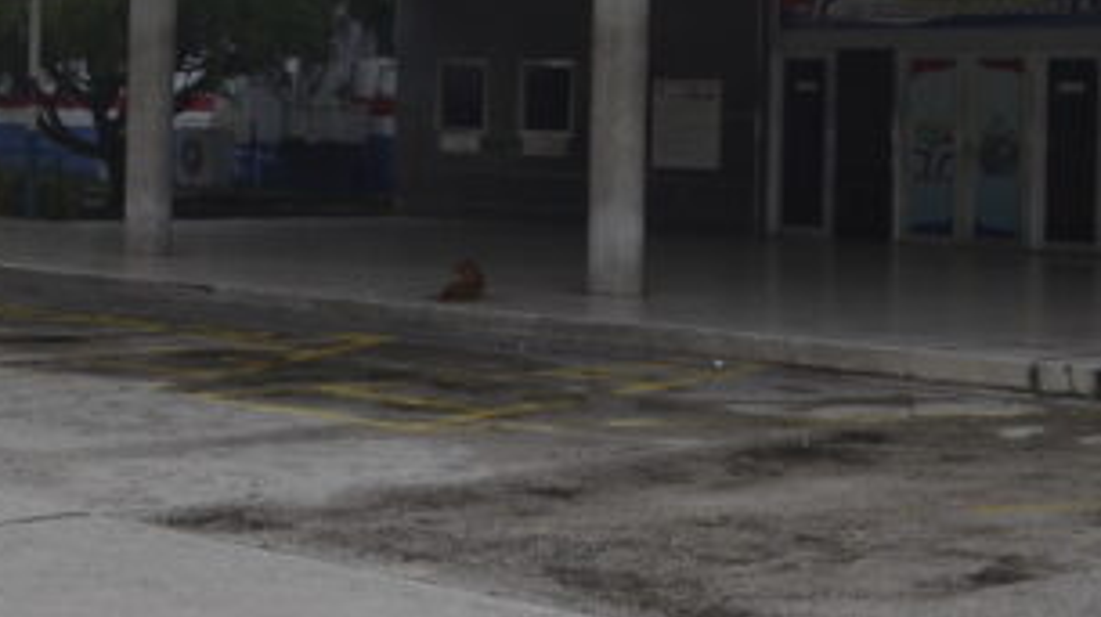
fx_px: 2509
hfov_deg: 24.8
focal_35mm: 86
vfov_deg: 13.9
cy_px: 38
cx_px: 538
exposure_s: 1/200
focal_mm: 24
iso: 200
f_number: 7.1
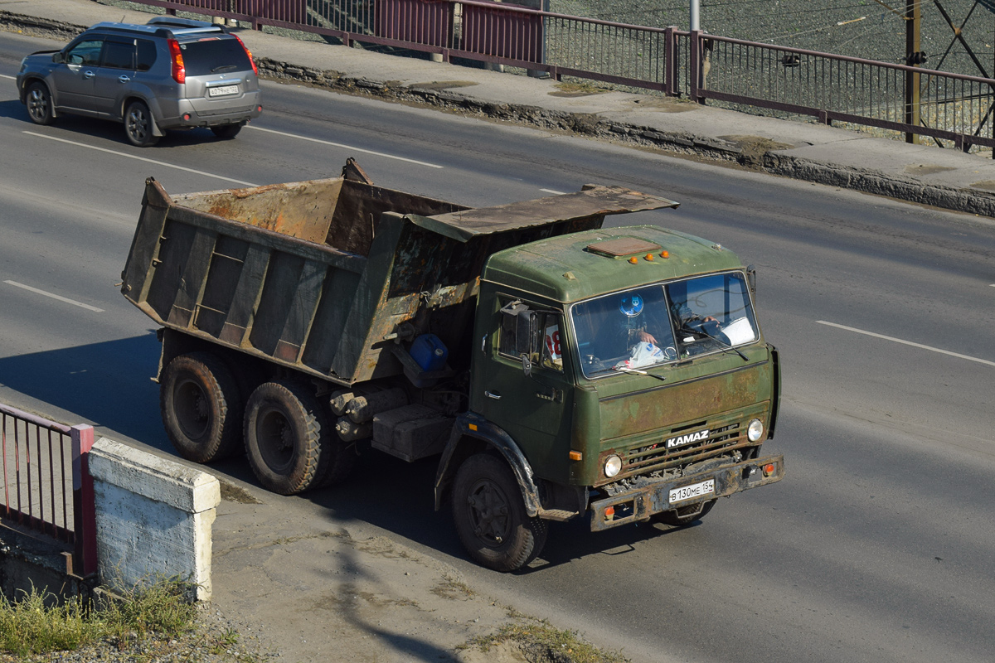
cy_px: 332
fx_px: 2280
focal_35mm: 82
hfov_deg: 24.6
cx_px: 498
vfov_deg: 16.6
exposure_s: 1/800
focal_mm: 55
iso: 200
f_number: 7.1
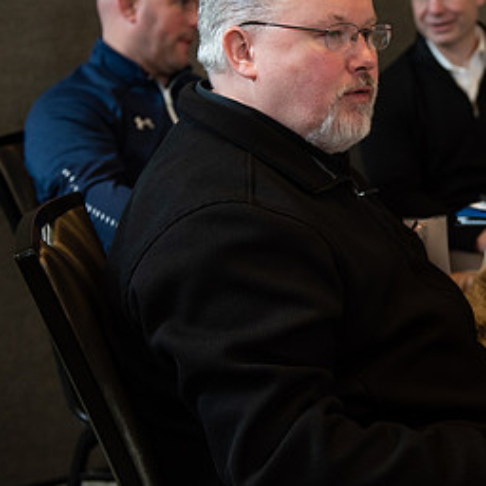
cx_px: 495
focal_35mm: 77
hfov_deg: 21.6
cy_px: 187
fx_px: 1223
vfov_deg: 22.4
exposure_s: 1/160
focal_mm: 40
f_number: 3.2
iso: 640
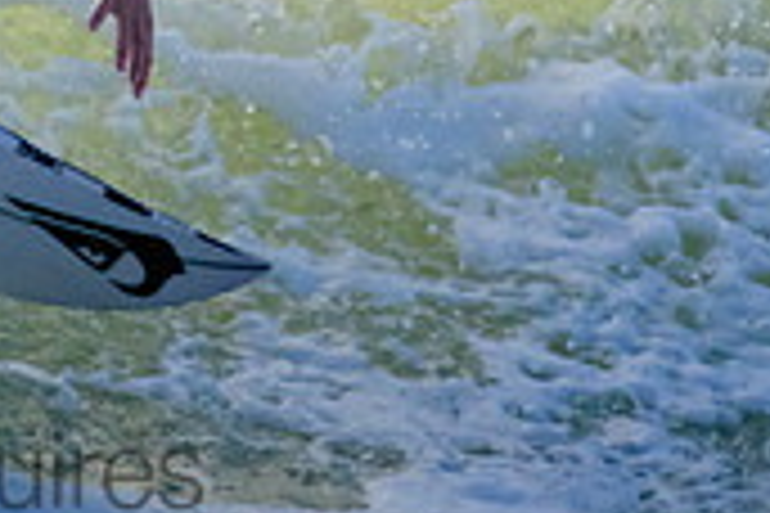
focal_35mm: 3716
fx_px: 79475
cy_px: -601
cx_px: -307
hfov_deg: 0.6
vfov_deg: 0.4
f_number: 11
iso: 1600
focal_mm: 800
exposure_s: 1/2000
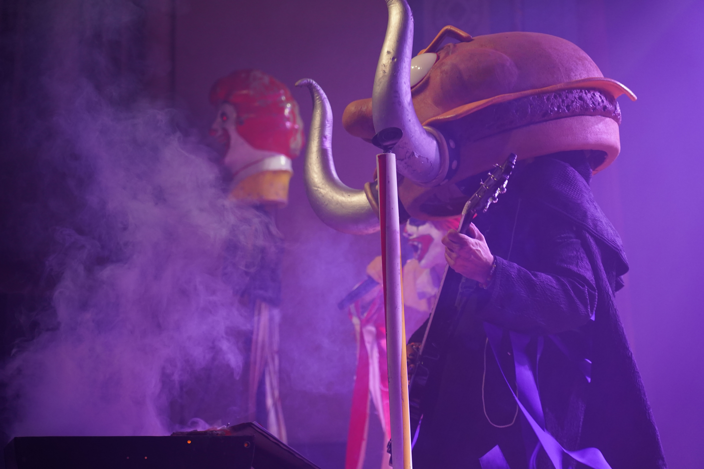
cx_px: 352
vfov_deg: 16.7
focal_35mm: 82
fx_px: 1603
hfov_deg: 24.8
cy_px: 234
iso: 2000
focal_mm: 82
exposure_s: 1/160
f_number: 4
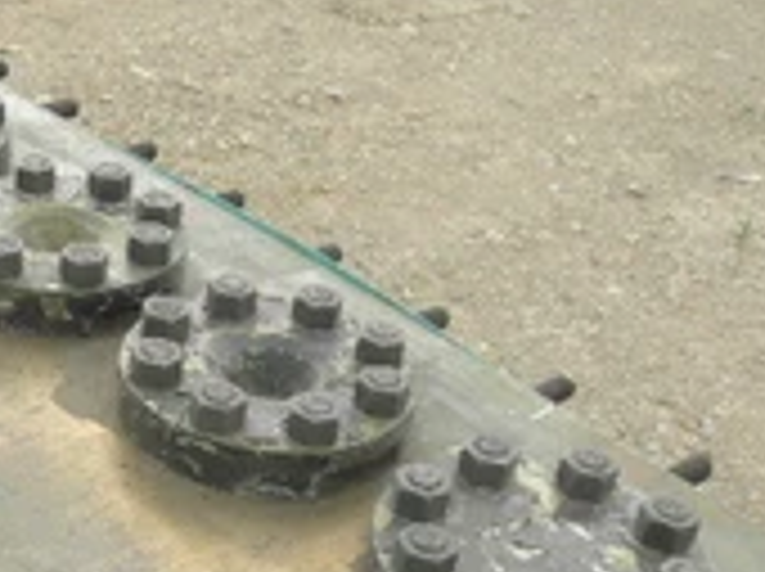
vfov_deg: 21.2
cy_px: 617
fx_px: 1457
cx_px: 104
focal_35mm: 66
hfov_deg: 28.5
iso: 64
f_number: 3
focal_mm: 5
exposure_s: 1/80
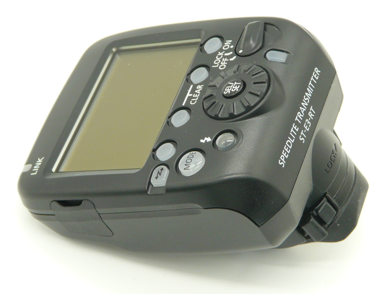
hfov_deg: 16.4
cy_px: 147
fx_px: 1359
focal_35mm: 120
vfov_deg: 12.3
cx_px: 196
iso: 125
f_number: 3.2
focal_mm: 12.3
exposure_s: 1/50
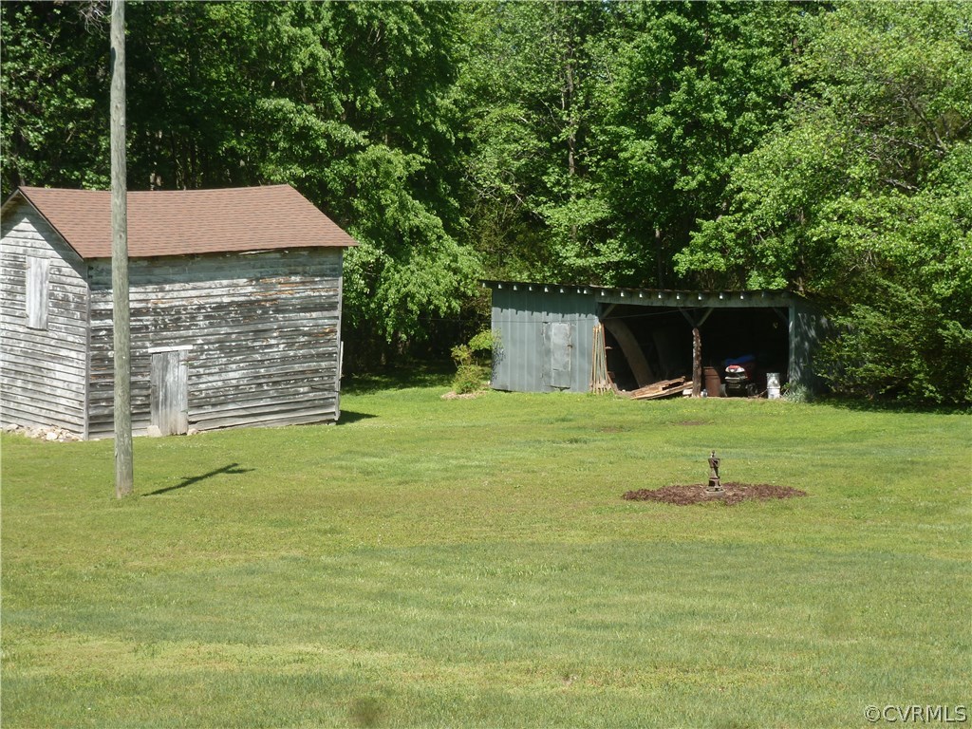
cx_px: 486
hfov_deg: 27.4
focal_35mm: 71
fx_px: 1994
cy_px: 364
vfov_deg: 20.7
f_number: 4.7
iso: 100
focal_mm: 12.7
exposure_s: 1/320
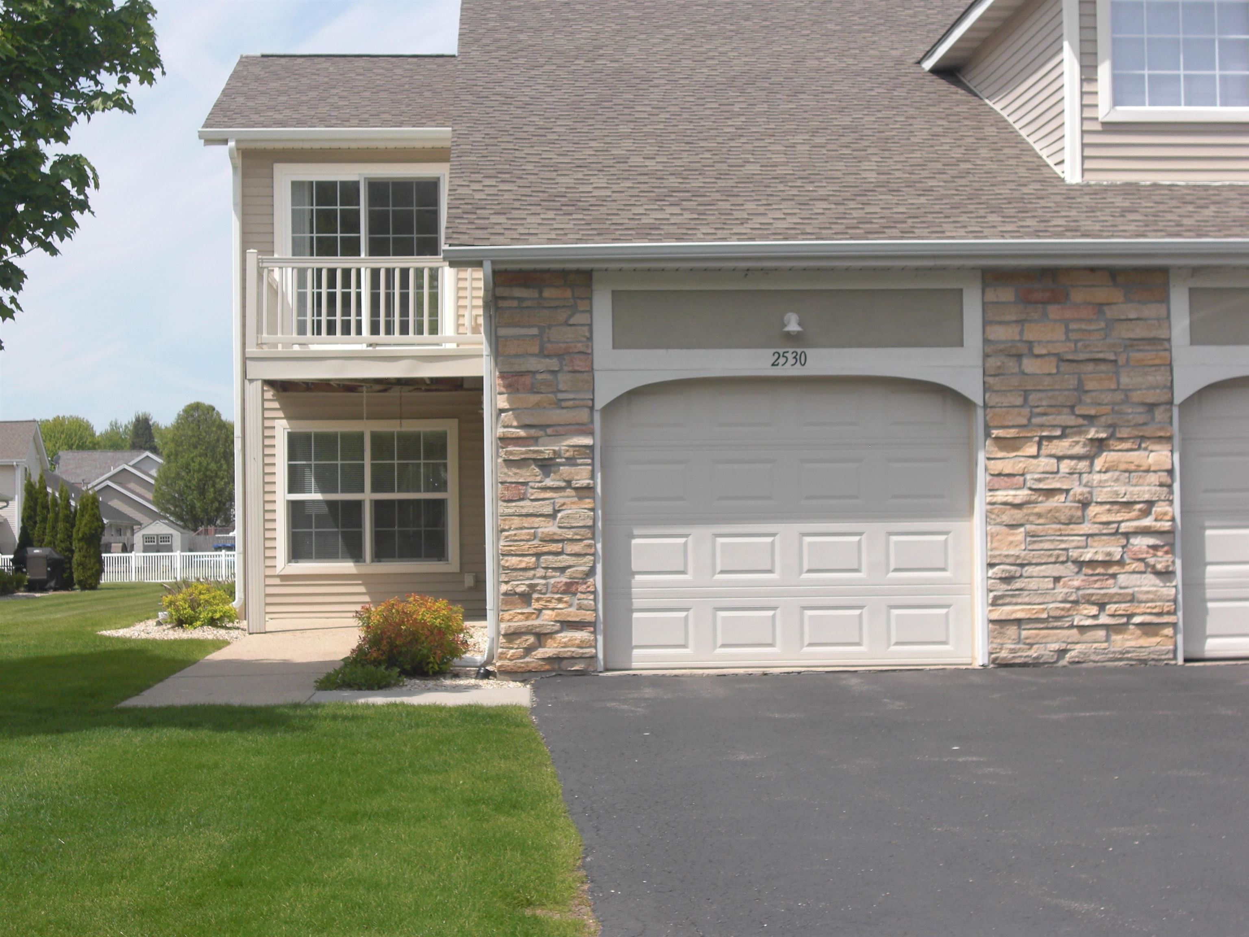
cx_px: 624
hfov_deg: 31.7
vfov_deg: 24.0
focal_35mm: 61
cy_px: 468
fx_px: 2201
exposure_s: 1/500
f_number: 3.8
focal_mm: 10.8
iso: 50
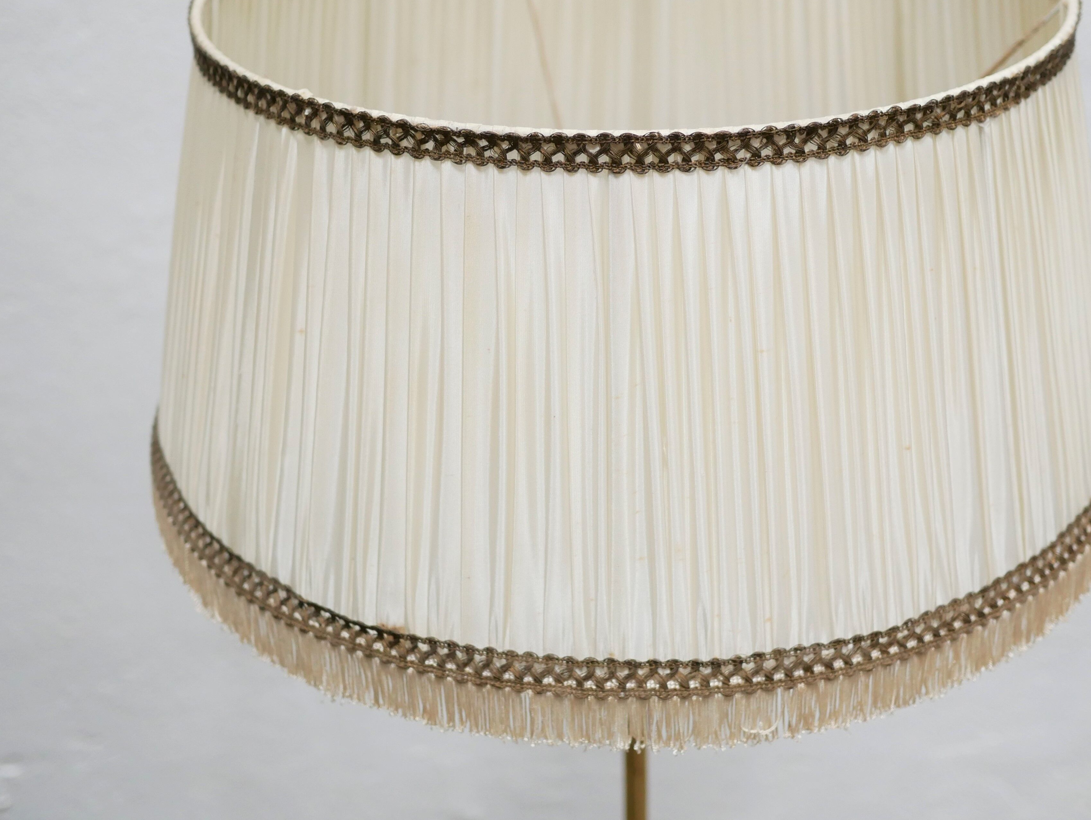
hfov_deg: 36.8
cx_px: 590
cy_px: 304
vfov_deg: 28.0
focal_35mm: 52
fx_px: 1640
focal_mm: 20
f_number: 1.7
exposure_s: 1/60
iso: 640
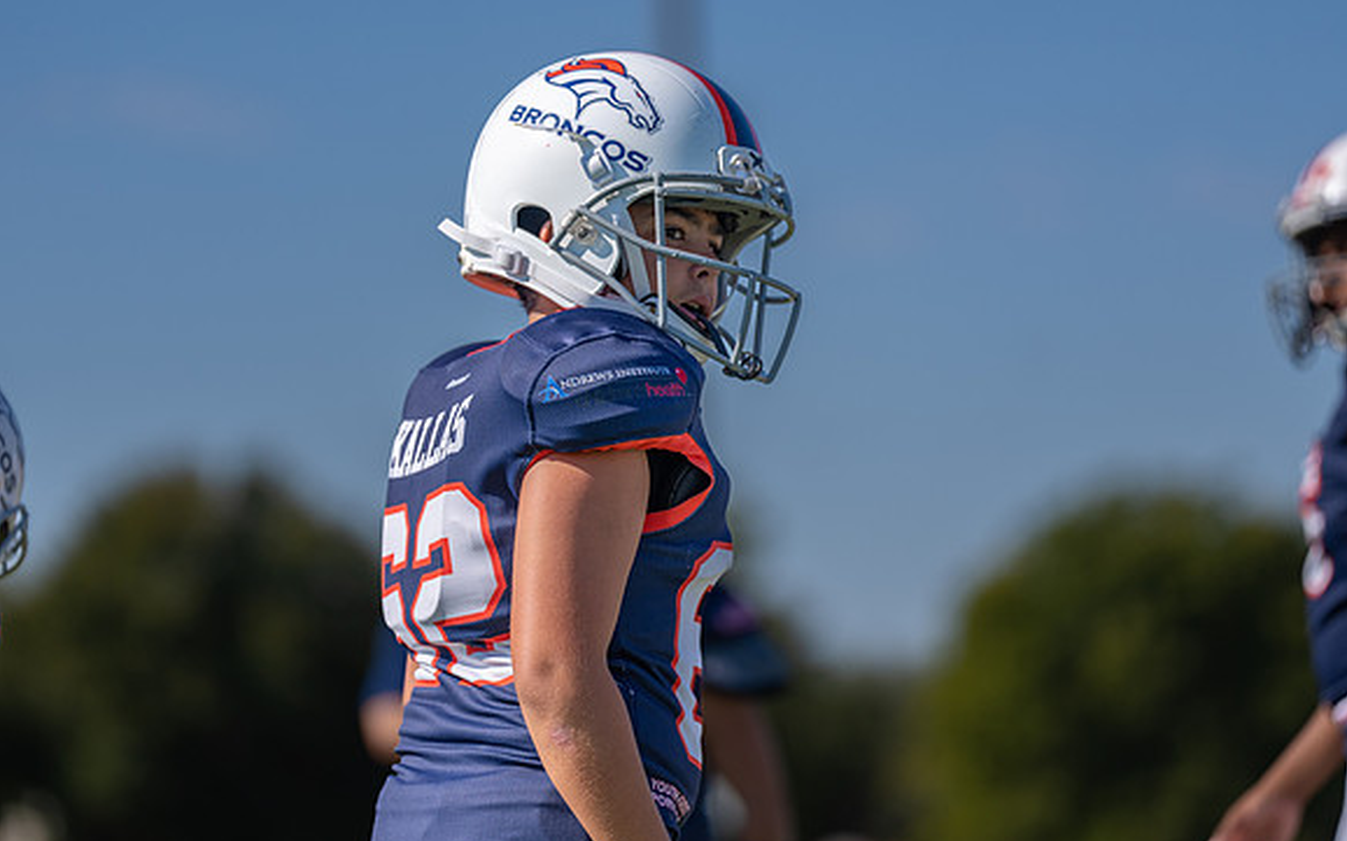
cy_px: 379
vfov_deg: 6.6
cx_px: 633
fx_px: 7267
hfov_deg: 10.6
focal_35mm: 198
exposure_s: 1/3200
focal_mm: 165
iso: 100
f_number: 2.8
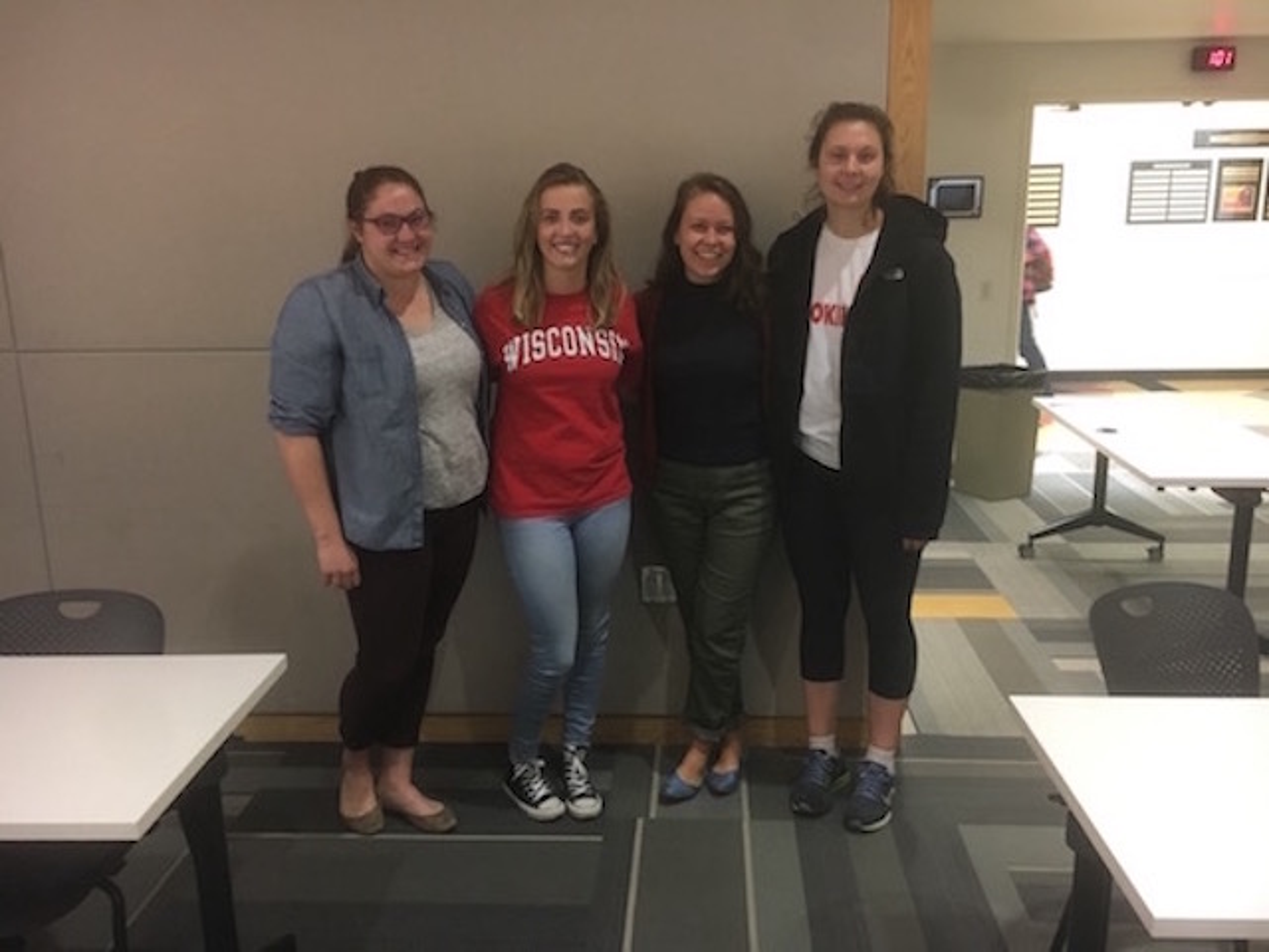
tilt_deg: -13.6
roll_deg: +1.1
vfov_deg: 48.2
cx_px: 634
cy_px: 476
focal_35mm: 29
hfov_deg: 61.7
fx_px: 1063
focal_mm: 4.15
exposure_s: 1/15
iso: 200
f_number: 2.2
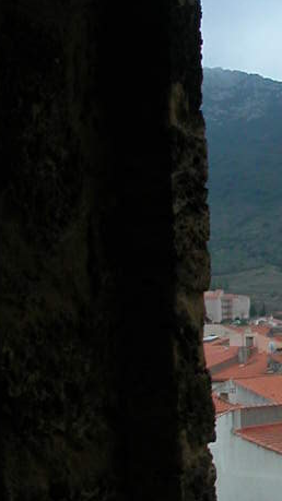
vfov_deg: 23.7
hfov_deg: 12.8
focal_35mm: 90
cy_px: 276
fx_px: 1197
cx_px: 404
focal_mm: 5.6
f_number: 4.5
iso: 100
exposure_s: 1/210
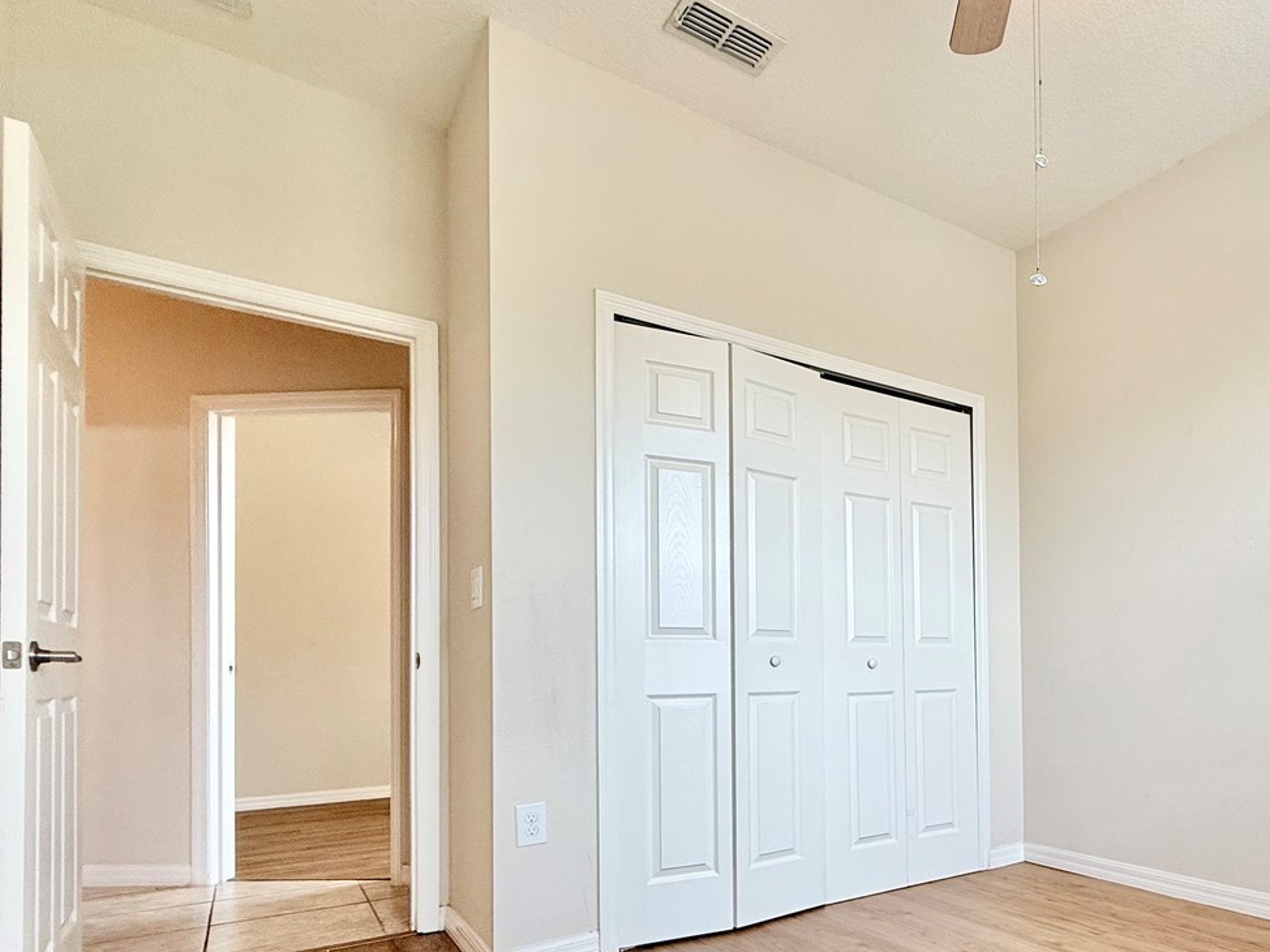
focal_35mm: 23
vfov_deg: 57.2
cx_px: 1017
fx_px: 844
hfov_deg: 67.0
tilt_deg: +1.5
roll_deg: +1.0
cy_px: 653
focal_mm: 2.22
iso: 80
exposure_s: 1/99
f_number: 2.2
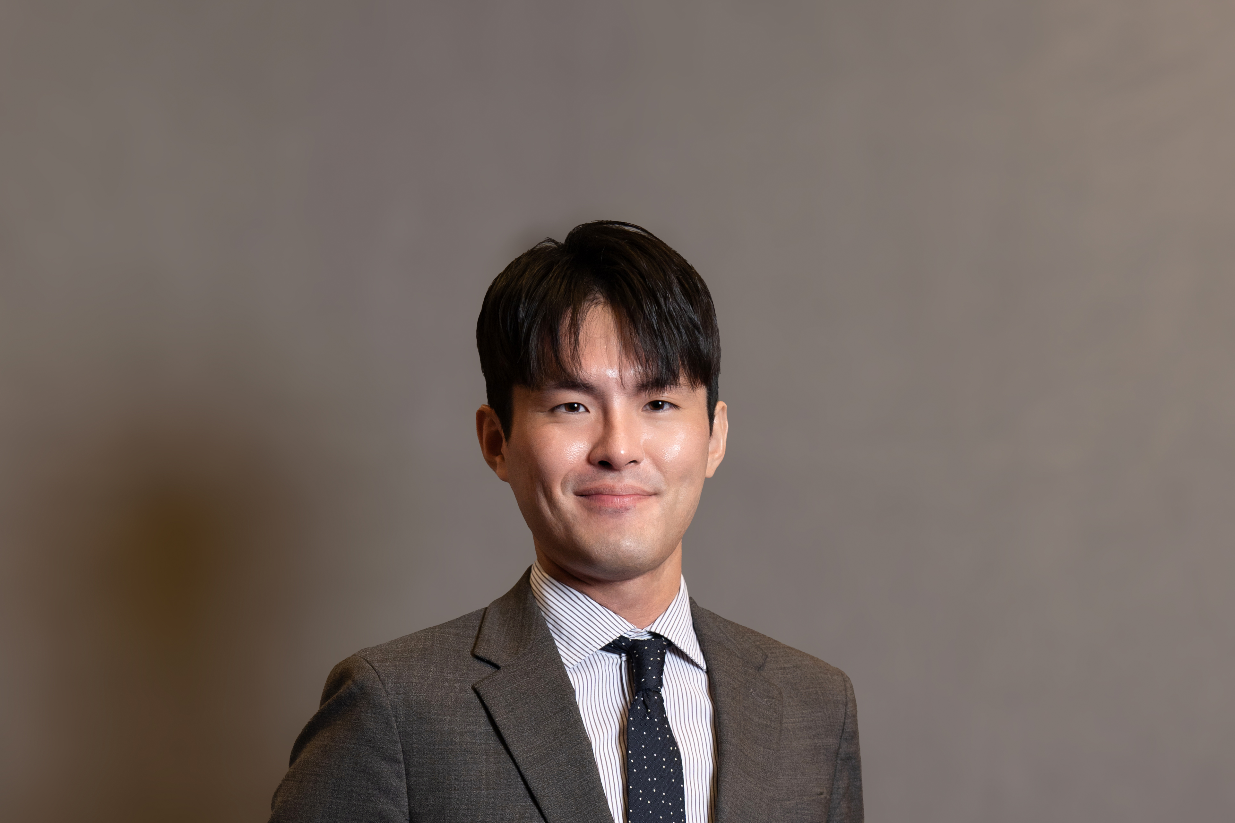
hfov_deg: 19.3
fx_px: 3636
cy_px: 806
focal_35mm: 106
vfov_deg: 12.8
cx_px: 615
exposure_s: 1/125
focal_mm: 70
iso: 250
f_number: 2.8
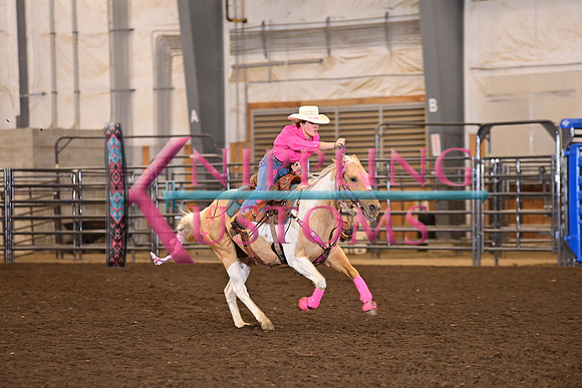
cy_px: 194
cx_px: 291
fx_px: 3234
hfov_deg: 10.3
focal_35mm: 200
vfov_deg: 6.9
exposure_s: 1/250
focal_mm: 200
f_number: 3.5
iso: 1600
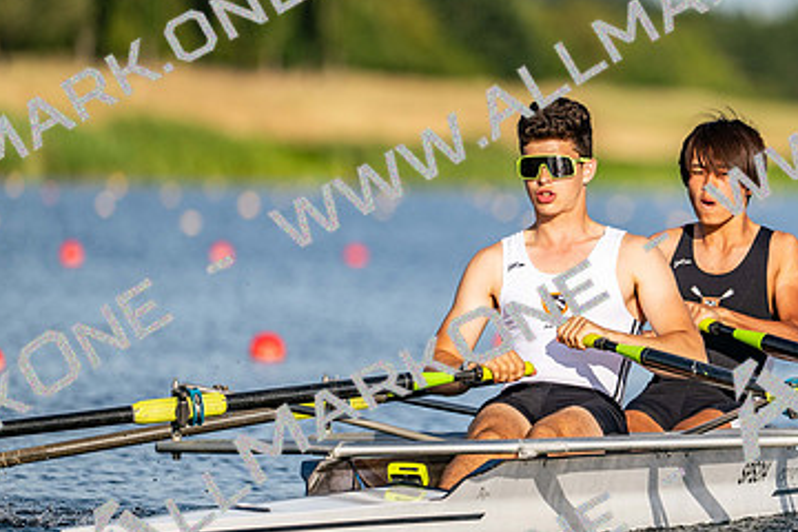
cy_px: 254
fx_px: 14274
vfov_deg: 2.1
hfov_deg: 3.2
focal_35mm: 644
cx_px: 543
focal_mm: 400
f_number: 4.5
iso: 250
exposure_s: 1/2500
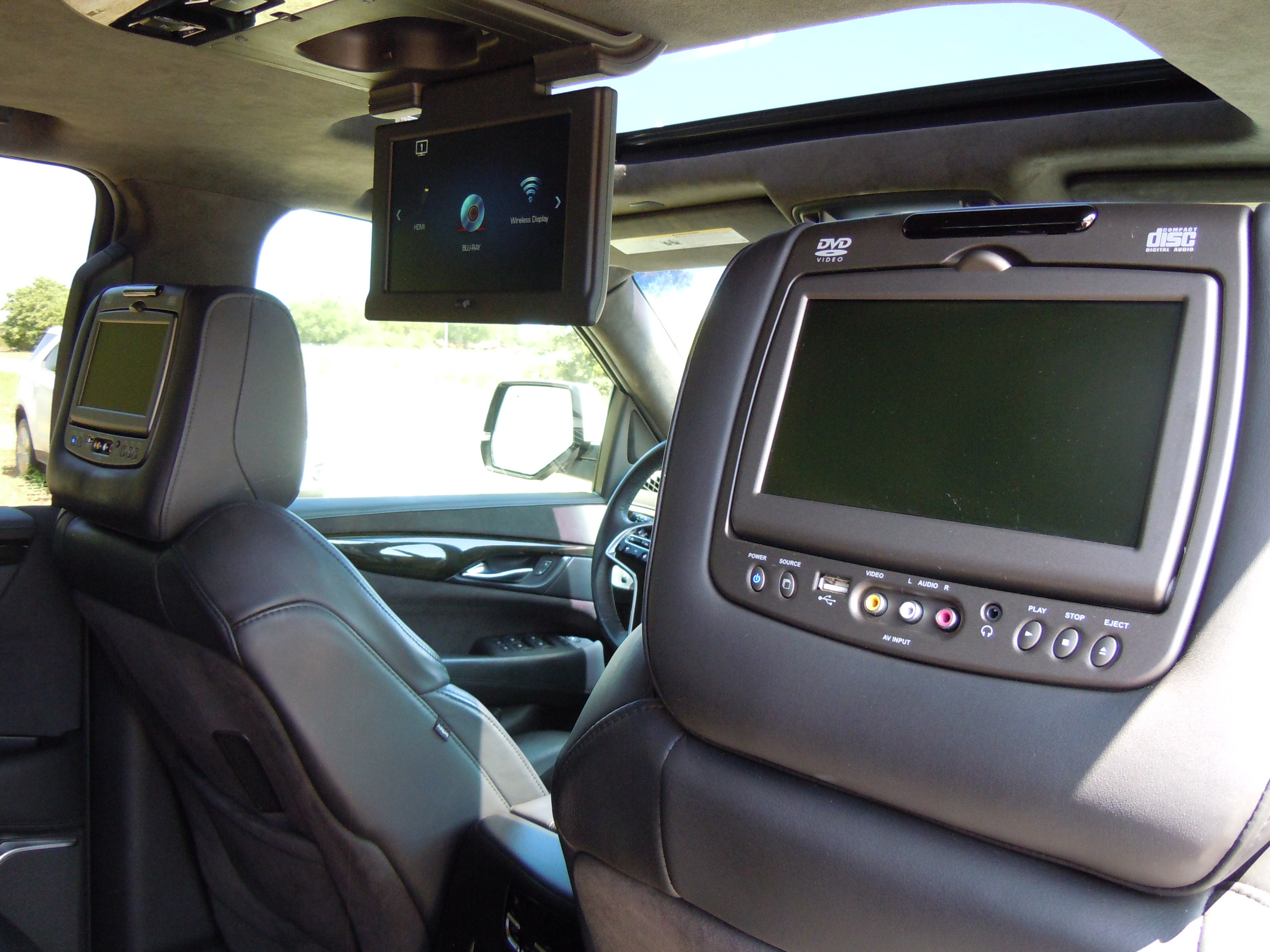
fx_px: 1101
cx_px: 635
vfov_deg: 46.8
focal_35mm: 30
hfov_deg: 60.0
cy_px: 476
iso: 400
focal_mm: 5.4
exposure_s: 1/60
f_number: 3.5
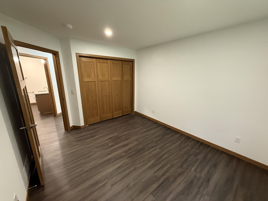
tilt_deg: -14.1
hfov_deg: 102.1
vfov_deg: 85.7
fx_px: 108
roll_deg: -0.4
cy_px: 100
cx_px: 134
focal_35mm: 14
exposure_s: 1/60
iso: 640
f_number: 2.2
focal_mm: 2.22
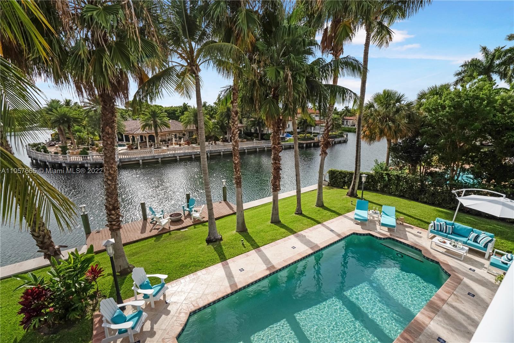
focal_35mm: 16
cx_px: 257
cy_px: 172
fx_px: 228
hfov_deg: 96.7
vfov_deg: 73.7
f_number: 13
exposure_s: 1/250
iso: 125
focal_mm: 16
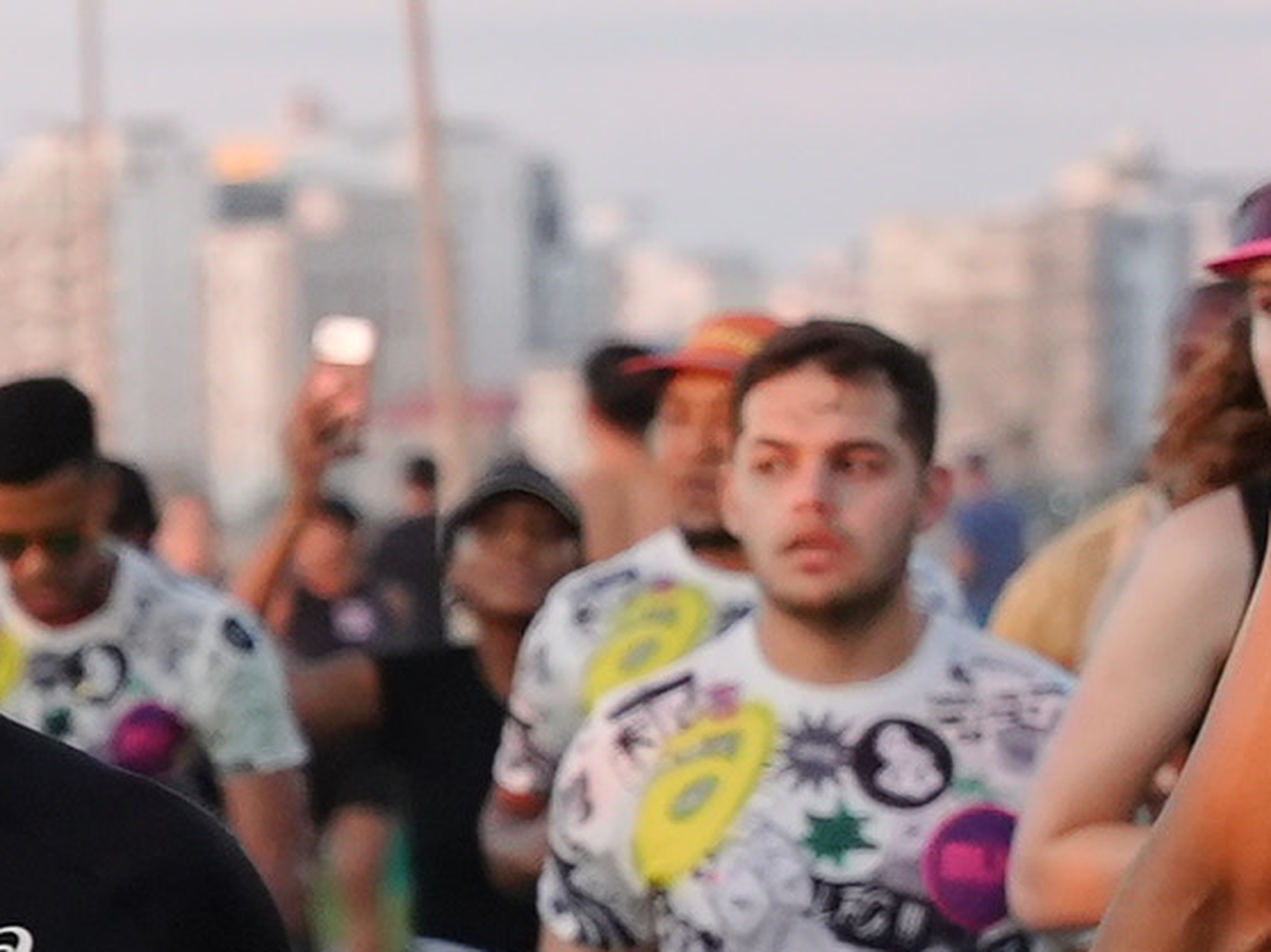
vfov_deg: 3.5
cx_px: -1143
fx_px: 15539
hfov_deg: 4.6
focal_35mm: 423
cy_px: 929
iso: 1600
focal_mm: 53.3
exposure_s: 1/1000
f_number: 2.8
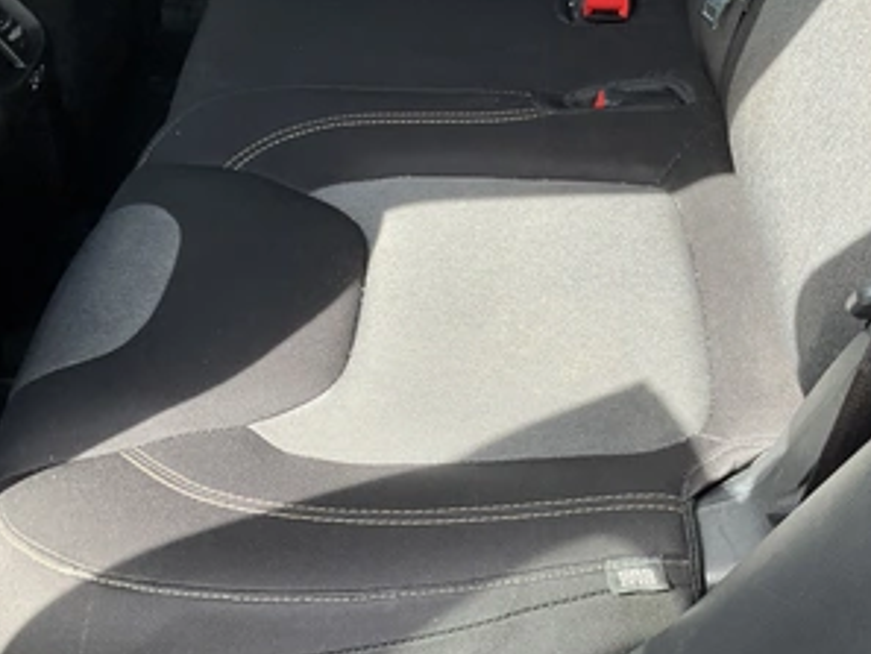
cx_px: 516
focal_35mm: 39
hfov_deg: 47.6
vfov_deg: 36.8
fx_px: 982
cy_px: 355
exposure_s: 1/131
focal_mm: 3
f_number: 1.8
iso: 20
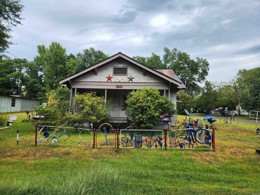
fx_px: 173
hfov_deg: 73.9
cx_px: 130
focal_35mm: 23
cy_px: 98
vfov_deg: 58.9
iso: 20
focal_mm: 5.4
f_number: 1.8
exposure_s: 1/270
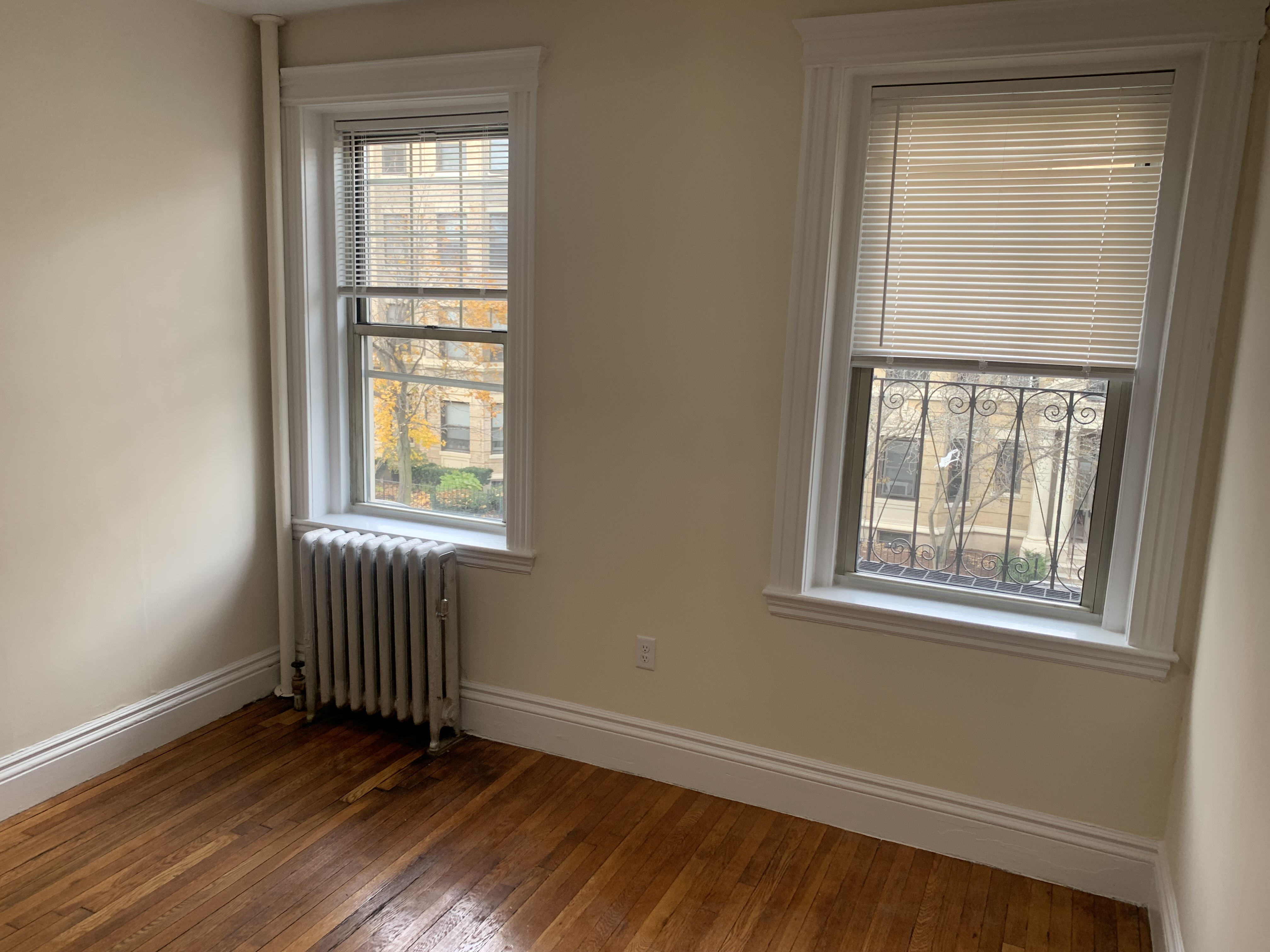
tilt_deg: -8.1
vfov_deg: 53.1
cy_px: 476
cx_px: 635
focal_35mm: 26
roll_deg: -1.2
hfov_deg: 67.3
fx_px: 954
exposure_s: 1/121
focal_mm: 4.25
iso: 64
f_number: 1.8
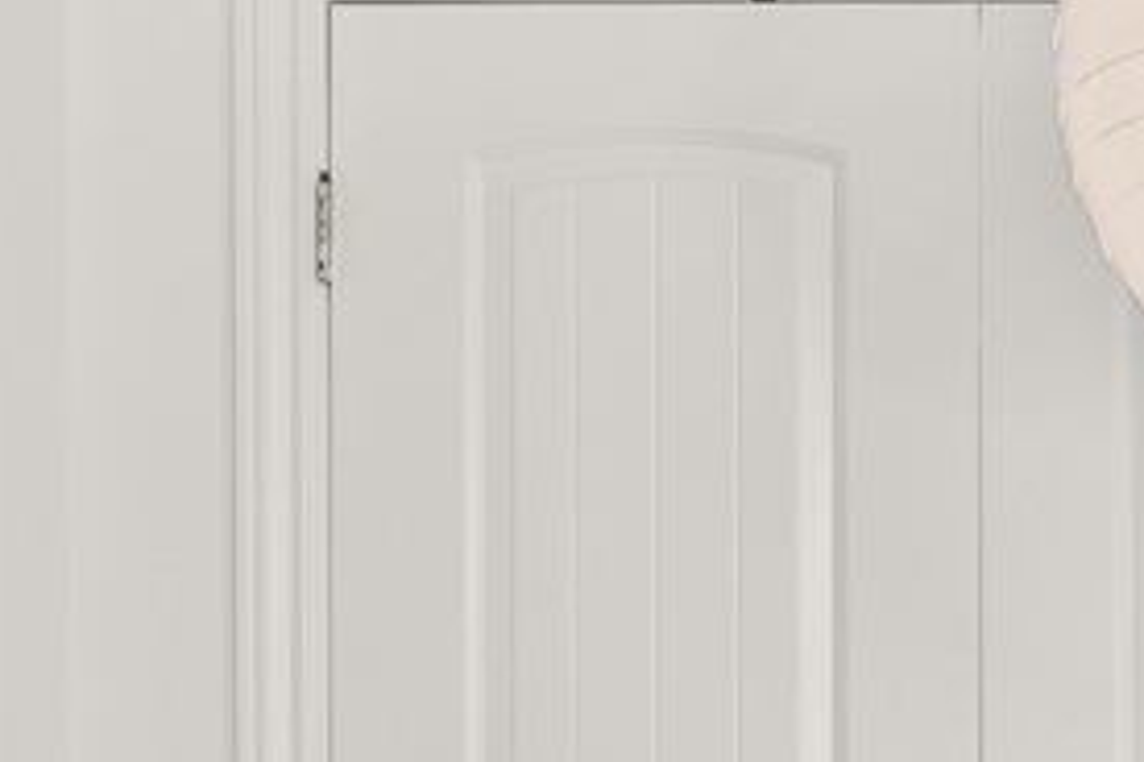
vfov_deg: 12.6
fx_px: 3305
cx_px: 1243
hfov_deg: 18.9
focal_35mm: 104
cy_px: 1083
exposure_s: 1/6
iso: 500
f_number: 7.1
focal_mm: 14
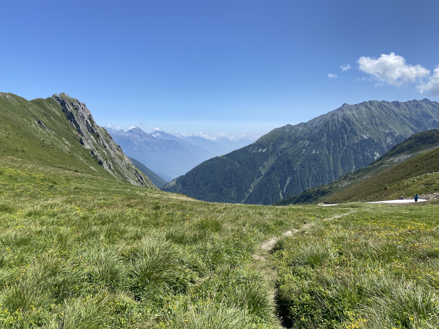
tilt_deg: -3.8
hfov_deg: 67.3
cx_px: 220
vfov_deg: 53.1
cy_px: 164
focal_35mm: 26
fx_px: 330
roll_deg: -1.1
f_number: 1.8
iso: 32
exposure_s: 1/2755
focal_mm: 4.25
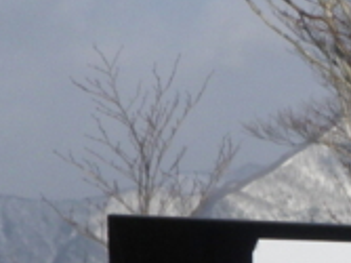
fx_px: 1702
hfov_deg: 10.9
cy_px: 379
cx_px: 664
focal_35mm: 168
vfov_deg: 8.6
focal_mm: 6.2
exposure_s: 1/500
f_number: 6.3
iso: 64
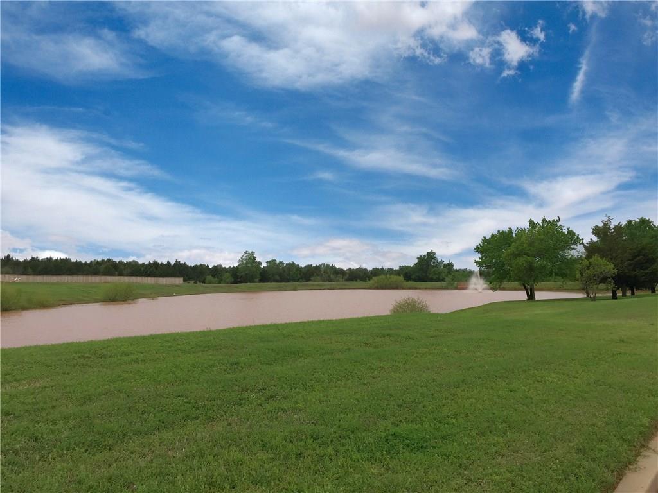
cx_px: 329
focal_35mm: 29
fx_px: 551
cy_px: 246
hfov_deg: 61.7
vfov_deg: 48.2
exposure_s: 1/293
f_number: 2.2
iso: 32
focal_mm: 4.15
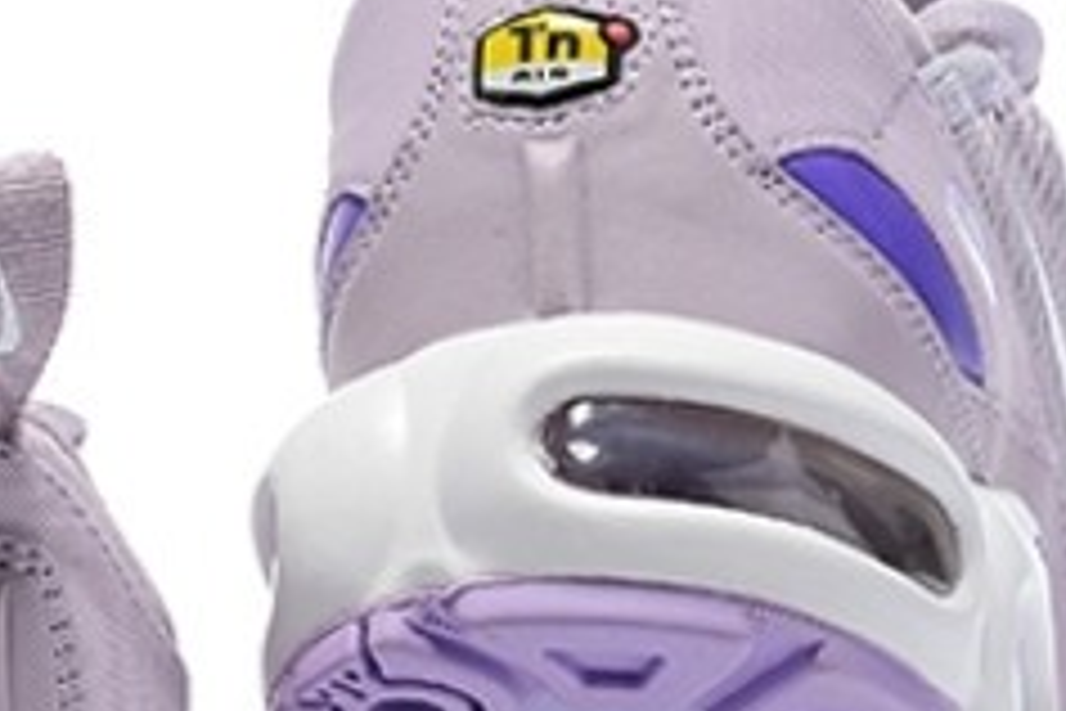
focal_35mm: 310
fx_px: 9179
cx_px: 245
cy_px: 461
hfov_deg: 6.6
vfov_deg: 4.4
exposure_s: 1/125
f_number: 16
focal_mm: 90
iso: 125
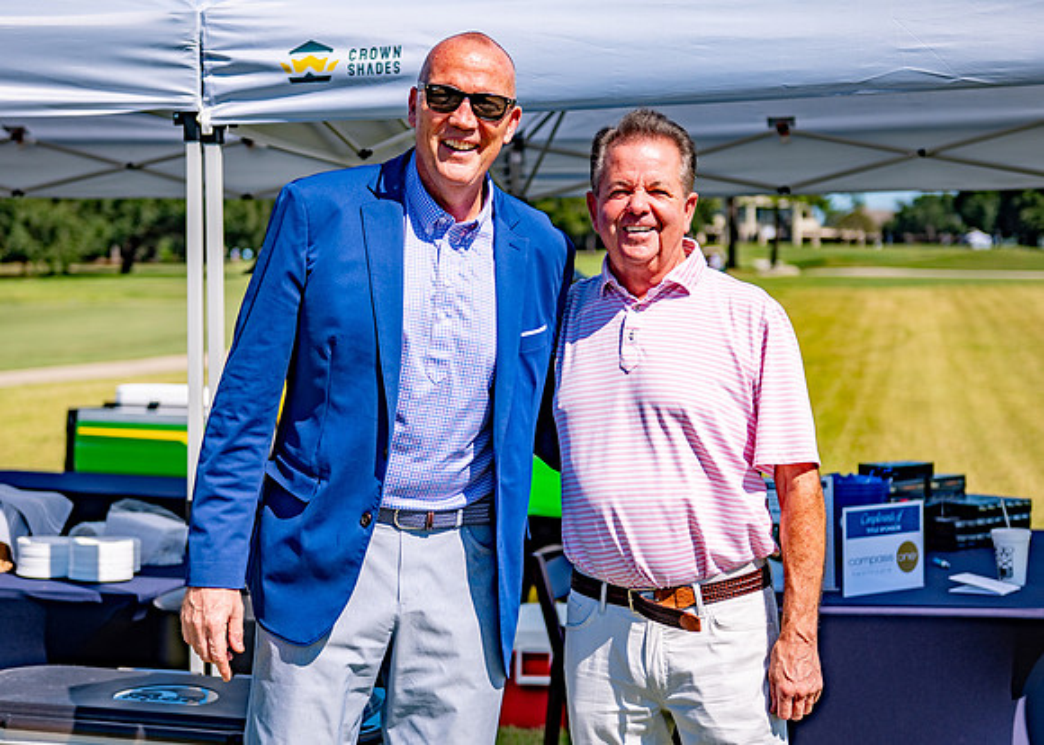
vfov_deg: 21.7
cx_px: 482
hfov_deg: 30.0
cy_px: 374
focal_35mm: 66
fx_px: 1946
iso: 100
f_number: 2.8
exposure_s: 1/5000
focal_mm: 55
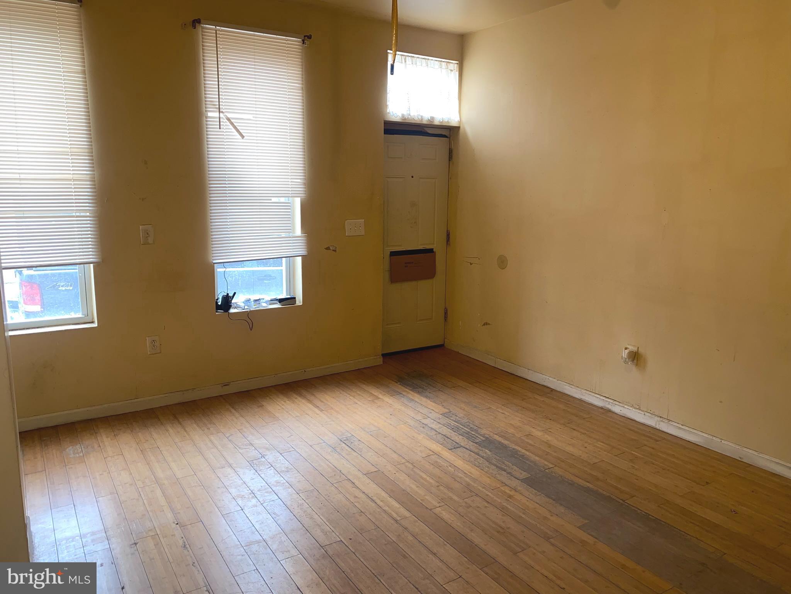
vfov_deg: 53.1
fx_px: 594
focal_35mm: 26
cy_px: 297
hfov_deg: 67.3
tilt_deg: -9.5
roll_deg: -0.8
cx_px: 396
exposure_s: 1/28
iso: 32
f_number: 1.8
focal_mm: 4.25
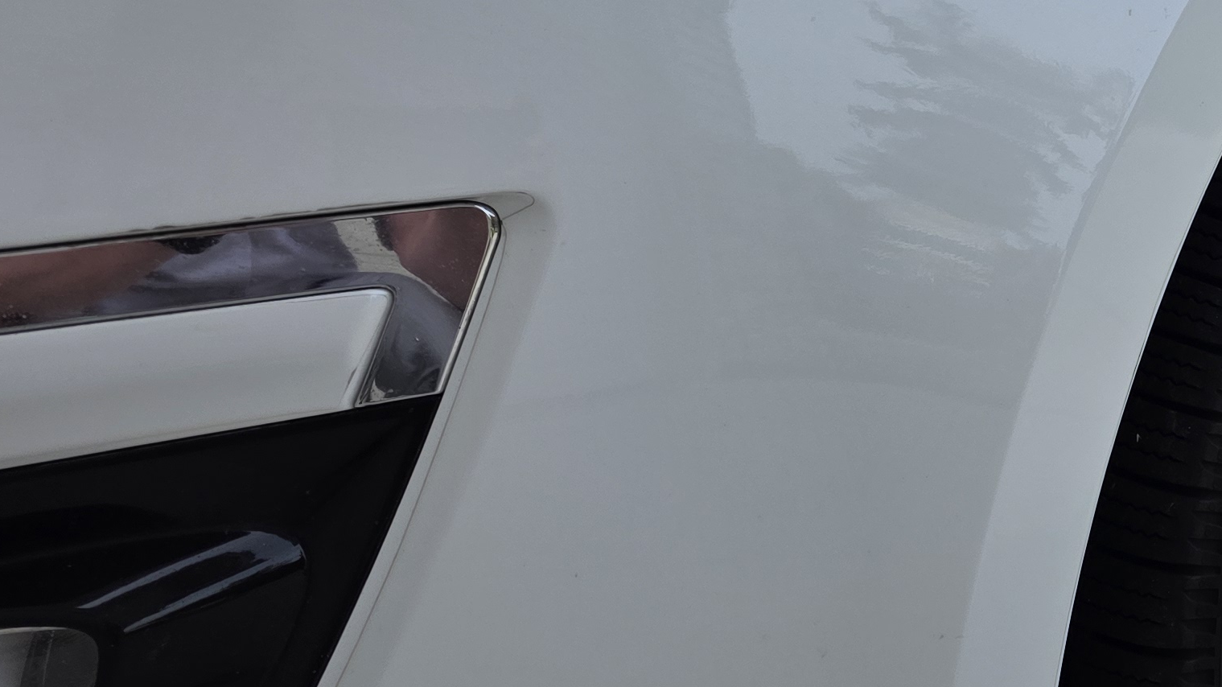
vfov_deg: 18.3
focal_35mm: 66
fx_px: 2138
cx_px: 1458
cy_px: 319
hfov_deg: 28.0
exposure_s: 1/2961
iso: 80
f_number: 1.7
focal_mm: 6.3
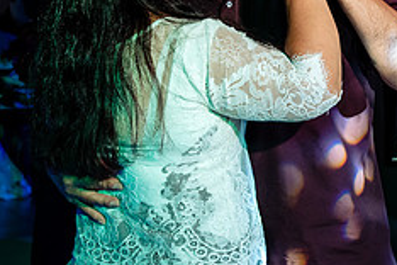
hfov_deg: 15.8
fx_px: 1422
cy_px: 1
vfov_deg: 10.5
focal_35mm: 129
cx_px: 299
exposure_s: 1/125
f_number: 7.1
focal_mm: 52
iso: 2000
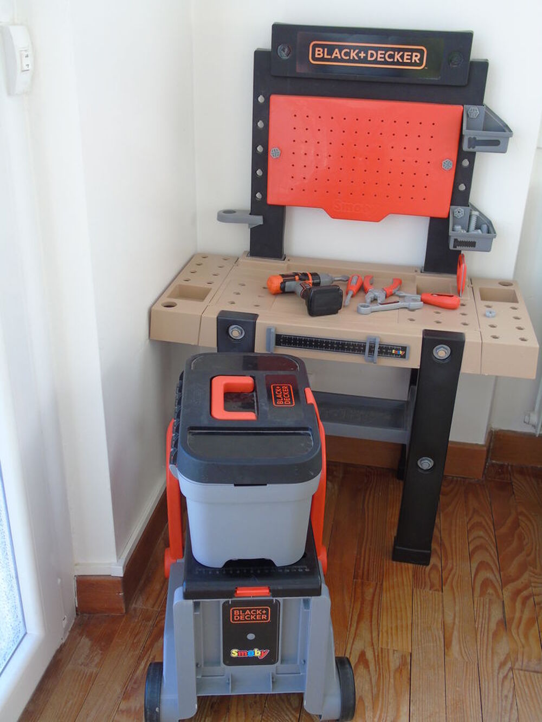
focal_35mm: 34
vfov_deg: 54.0
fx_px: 710
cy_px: 361
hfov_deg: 41.8
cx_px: 271
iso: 100
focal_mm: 6.1
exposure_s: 1/30
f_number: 3.8
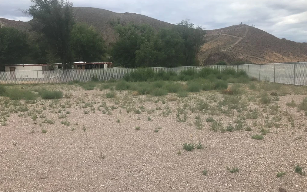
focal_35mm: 30
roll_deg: +2.0
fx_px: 251
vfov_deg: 41.8
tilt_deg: -8.7
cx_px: 154
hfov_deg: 62.9
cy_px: 108
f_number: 1.8
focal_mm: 3.99
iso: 20
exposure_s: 1/1368
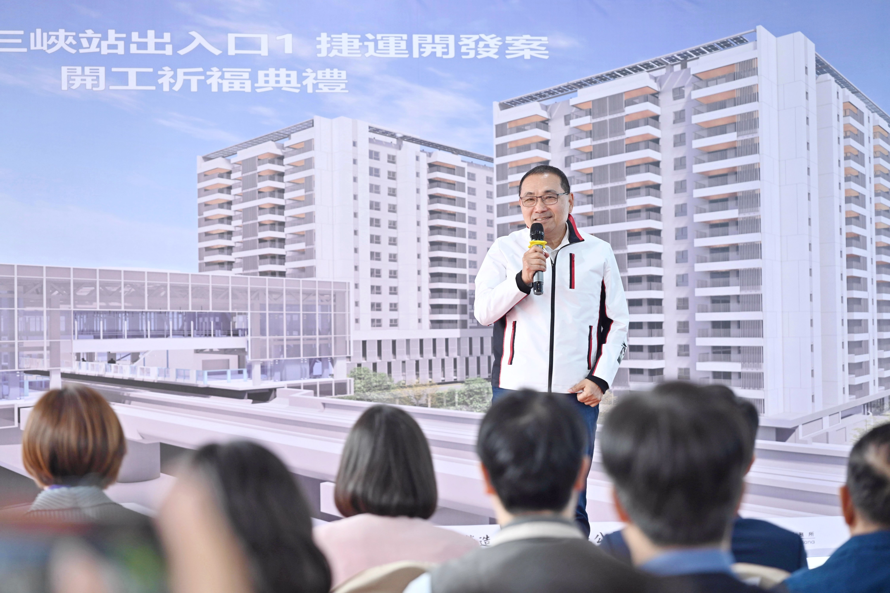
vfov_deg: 11.4
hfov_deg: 17.1
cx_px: 445
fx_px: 2966
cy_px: 296
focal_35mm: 120
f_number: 4
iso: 400
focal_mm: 120
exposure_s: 1/125
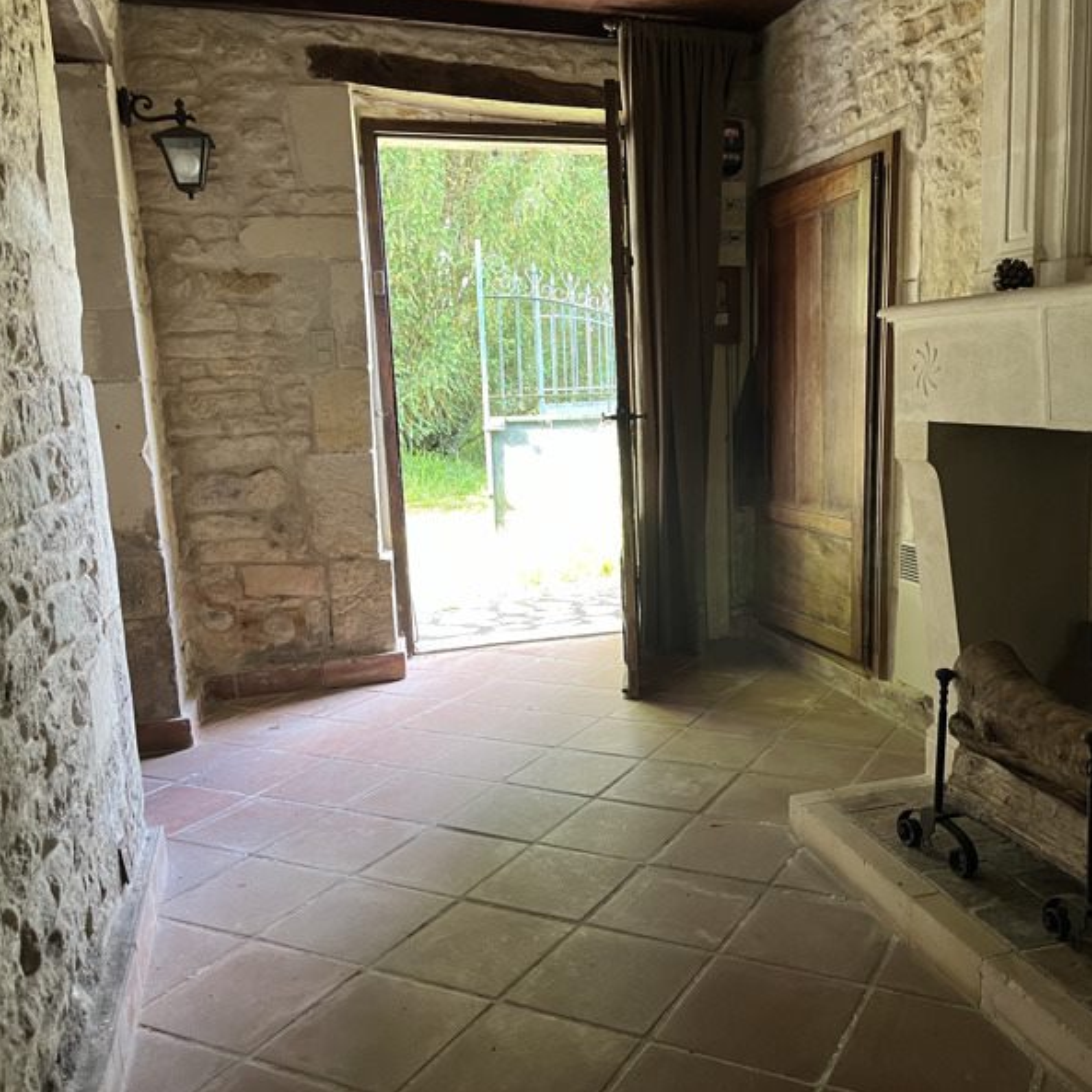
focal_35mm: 31
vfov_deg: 52.5
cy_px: 545
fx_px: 1106
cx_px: 657
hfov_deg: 52.2
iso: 200
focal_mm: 5.1
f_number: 1.6
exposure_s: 1/60
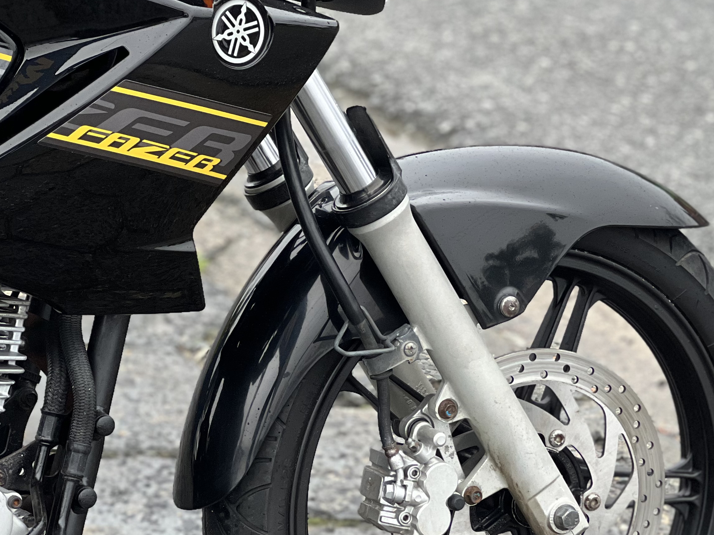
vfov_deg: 10.9
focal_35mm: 136
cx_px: 484
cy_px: 363
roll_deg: -0.6
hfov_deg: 14.5
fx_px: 2805
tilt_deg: -25.0
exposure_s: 1/121
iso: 160
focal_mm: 9
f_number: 2.8
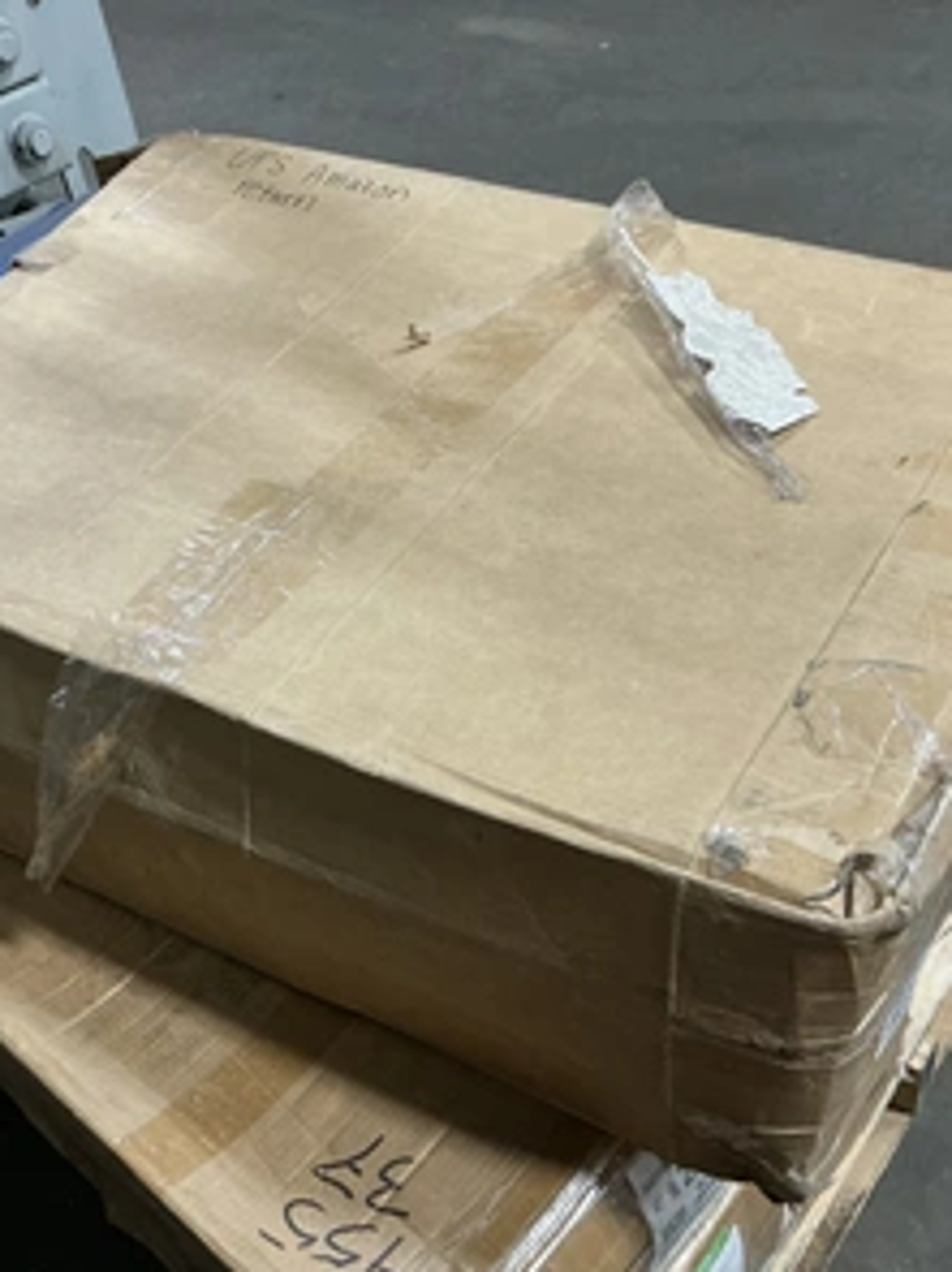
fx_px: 1394
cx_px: 409
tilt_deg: -42.6
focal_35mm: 38
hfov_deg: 37.6
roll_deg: +12.1
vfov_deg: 49.0
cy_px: 630
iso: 250
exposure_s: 1/40
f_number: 1.8
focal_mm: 3
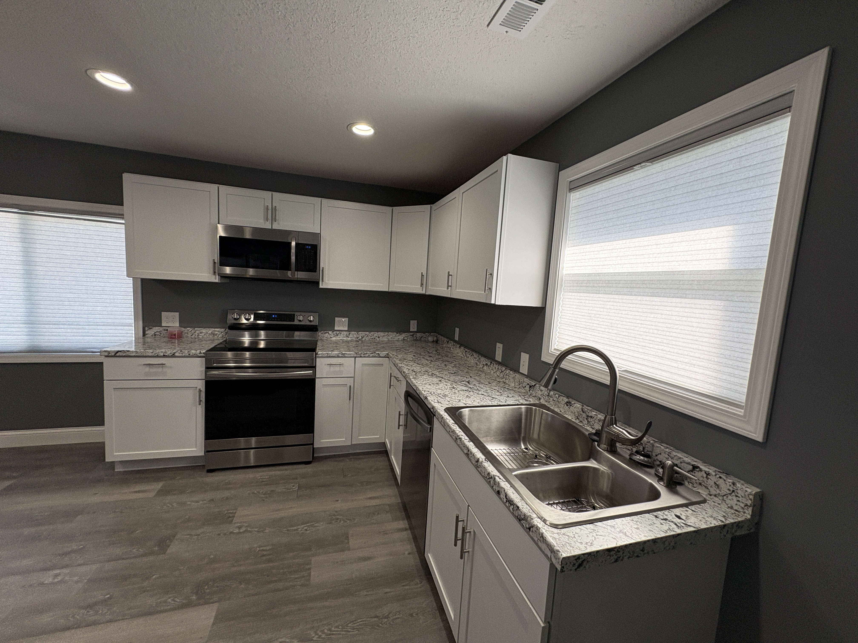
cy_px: 322
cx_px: 429
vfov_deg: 85.7
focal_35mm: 14
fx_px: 347
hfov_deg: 102.1
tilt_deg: -6.0
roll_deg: -3.3
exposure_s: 1/137
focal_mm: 2.22
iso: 100
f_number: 2.2
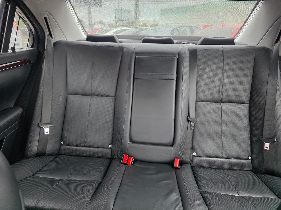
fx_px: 187
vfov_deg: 58.9
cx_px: 140
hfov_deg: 73.9
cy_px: 105
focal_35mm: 23
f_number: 1.7
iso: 400
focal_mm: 6.3
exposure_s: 1/120
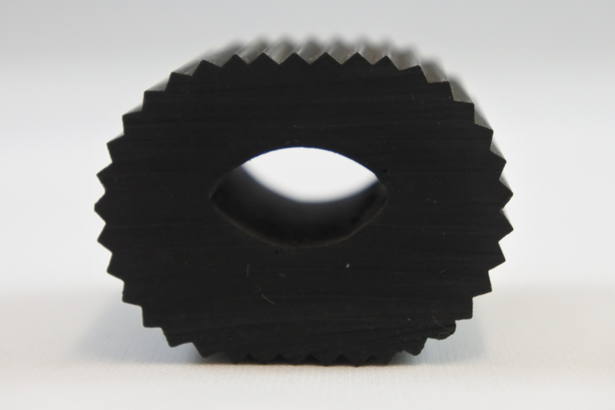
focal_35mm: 81
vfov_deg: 16.9
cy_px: 205
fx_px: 1384
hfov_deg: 25.1
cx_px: 308
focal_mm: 30
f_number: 5.6
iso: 800
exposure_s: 1/100
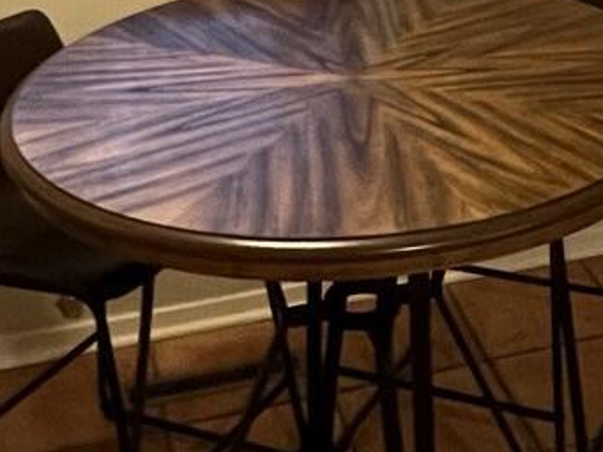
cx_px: 529
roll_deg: +1.0
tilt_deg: -12.7
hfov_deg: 24.4
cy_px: -166
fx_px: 1359
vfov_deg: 17.5
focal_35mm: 78
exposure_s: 1/60
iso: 500
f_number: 1.8
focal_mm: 1.57
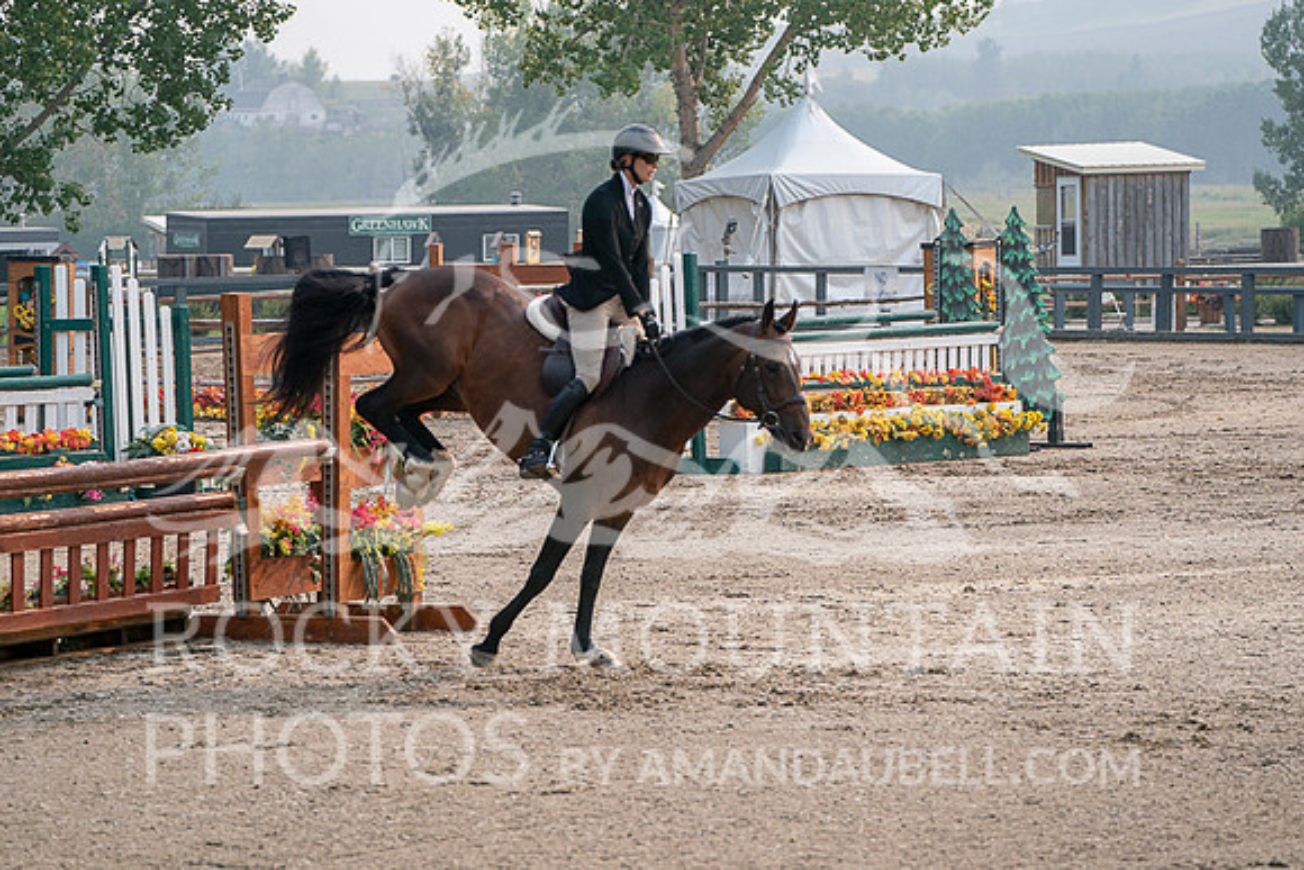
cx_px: 652
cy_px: 435
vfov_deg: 8.6
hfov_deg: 12.8
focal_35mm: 160
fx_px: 5797
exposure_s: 1/1000
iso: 500
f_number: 5.6
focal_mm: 160
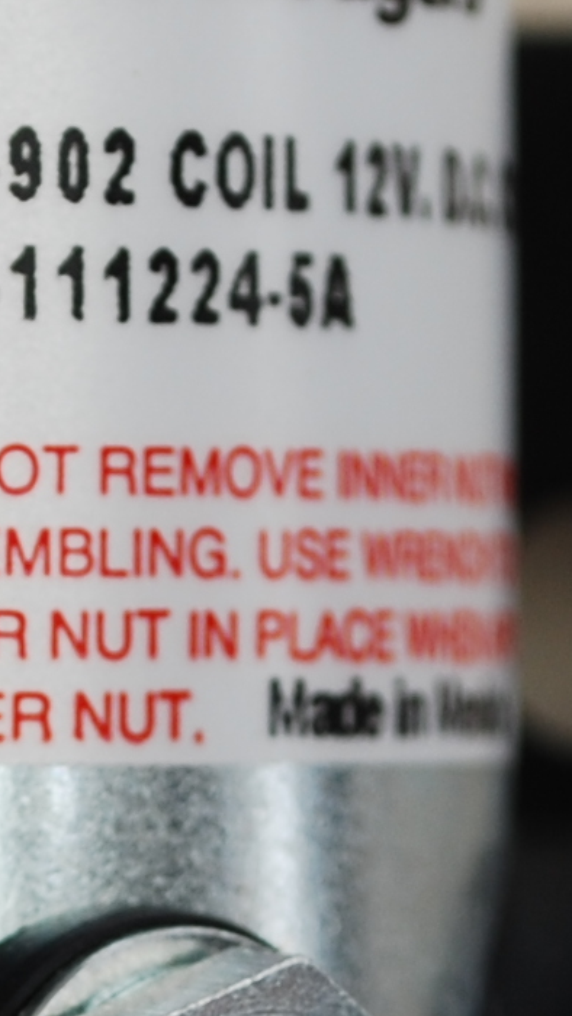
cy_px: 874
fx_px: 9379
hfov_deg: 3.5
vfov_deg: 6.2
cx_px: -346
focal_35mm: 348
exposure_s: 1/125
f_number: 5.6
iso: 100
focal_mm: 40
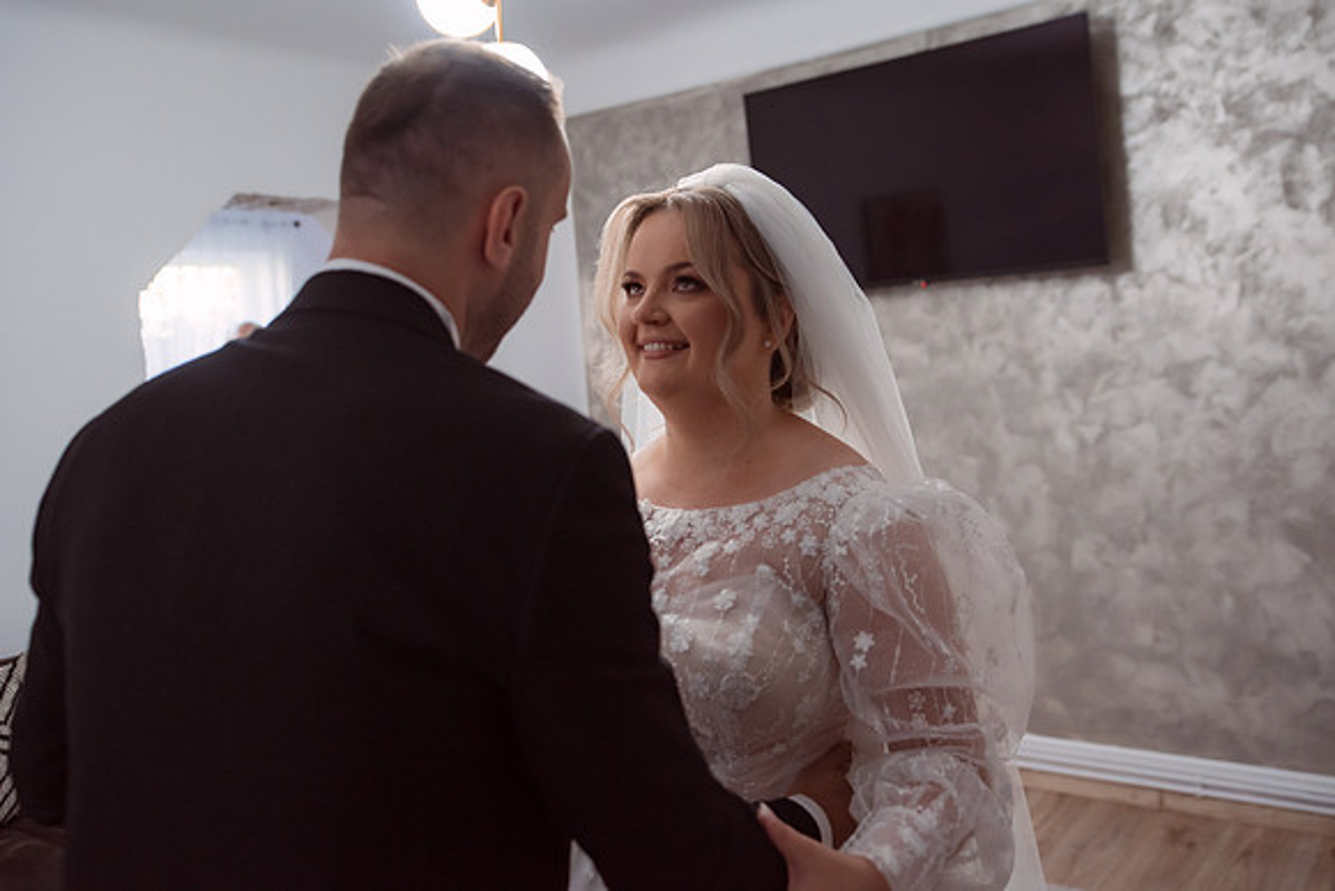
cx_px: 654
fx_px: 1282
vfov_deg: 38.3
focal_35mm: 35
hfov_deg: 55.0
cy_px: 394
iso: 1600
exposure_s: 1/200
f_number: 2.8
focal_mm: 31
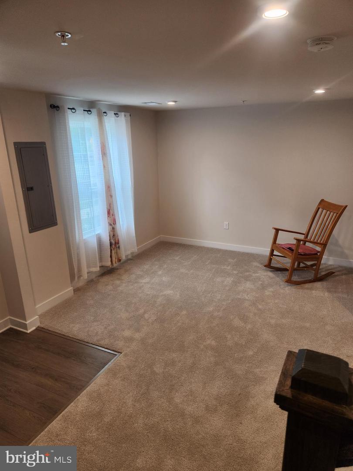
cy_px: 236
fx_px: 313
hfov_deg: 58.9
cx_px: 176
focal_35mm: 23
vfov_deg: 73.9
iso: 80
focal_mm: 5.4
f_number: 1.8
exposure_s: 1/120
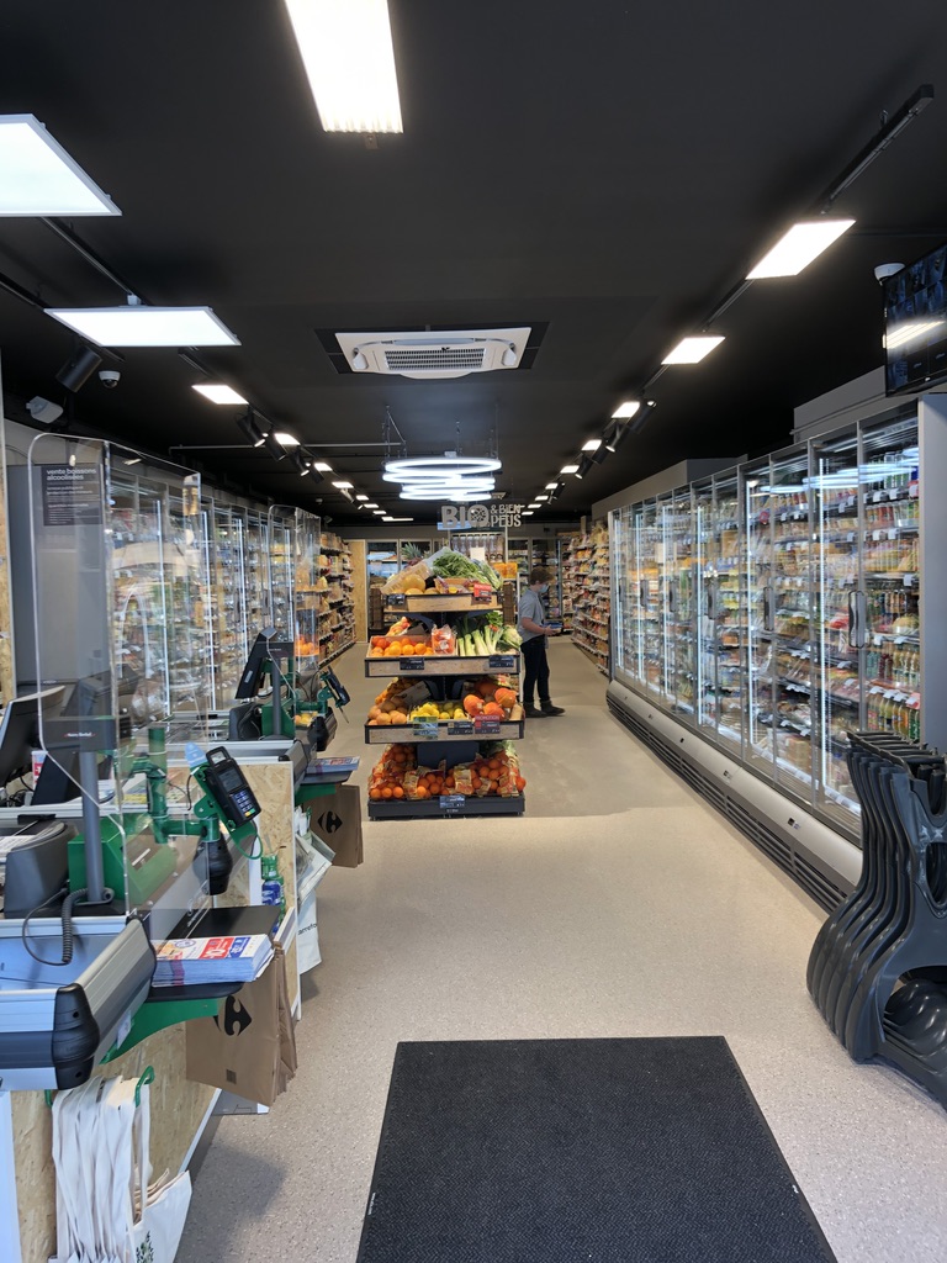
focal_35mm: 28
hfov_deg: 49.7
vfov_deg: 63.4
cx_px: 474
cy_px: 632
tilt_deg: -1.7
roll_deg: +0.6
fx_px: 1021
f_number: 1.8
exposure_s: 1/100
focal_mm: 3.99
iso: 50
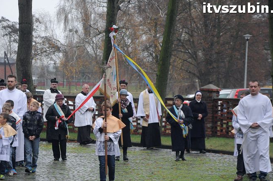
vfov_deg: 6.8
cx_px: 120
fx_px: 1535
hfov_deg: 10.2
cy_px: 112
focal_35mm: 203
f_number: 5.6
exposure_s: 1/500
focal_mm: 105
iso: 1600
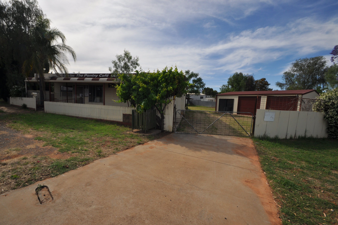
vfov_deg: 77.2
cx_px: 169
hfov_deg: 100.5
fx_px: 141
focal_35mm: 15
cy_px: 112
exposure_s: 1/200
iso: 200
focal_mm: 10
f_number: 16
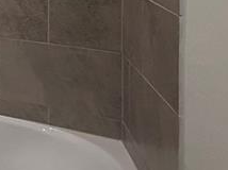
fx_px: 441
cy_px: -79
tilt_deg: -0.4
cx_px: -263
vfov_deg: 19.4
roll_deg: -0.6
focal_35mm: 67
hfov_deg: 17.3
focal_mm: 2.22
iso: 200
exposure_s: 1/120
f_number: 2.2
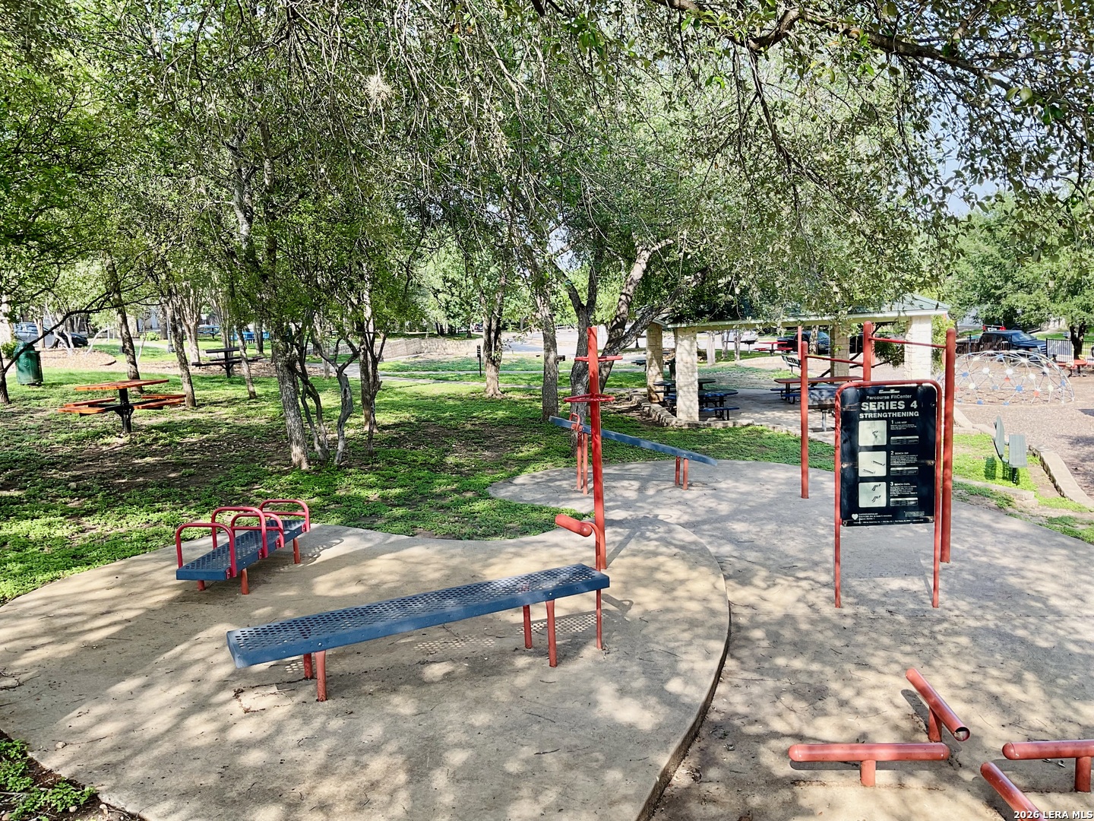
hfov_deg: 61.7
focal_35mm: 29
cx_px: 547
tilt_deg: -8.6
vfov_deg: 48.2
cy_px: 410
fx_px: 917
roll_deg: +3.5
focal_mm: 3
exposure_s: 1/372
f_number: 1.8
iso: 16
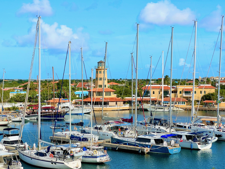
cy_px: 84
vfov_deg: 19.1
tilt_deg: -0.4
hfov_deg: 25.3
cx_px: 112
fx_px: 500
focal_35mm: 77
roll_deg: +0.9
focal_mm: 9
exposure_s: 1/1143
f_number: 2.8
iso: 32
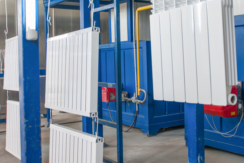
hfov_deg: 40.3
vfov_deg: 27.4
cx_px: 137
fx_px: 332
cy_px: 57
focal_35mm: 49
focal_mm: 24
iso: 400
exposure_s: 1/40
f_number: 4
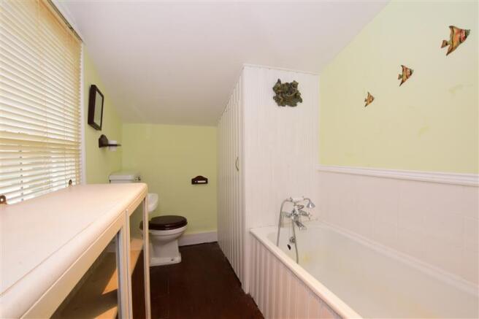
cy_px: 160
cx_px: 240
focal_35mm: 15
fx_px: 200
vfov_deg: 77.3
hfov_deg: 100.4
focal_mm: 10
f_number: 22
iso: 400
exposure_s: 1.5
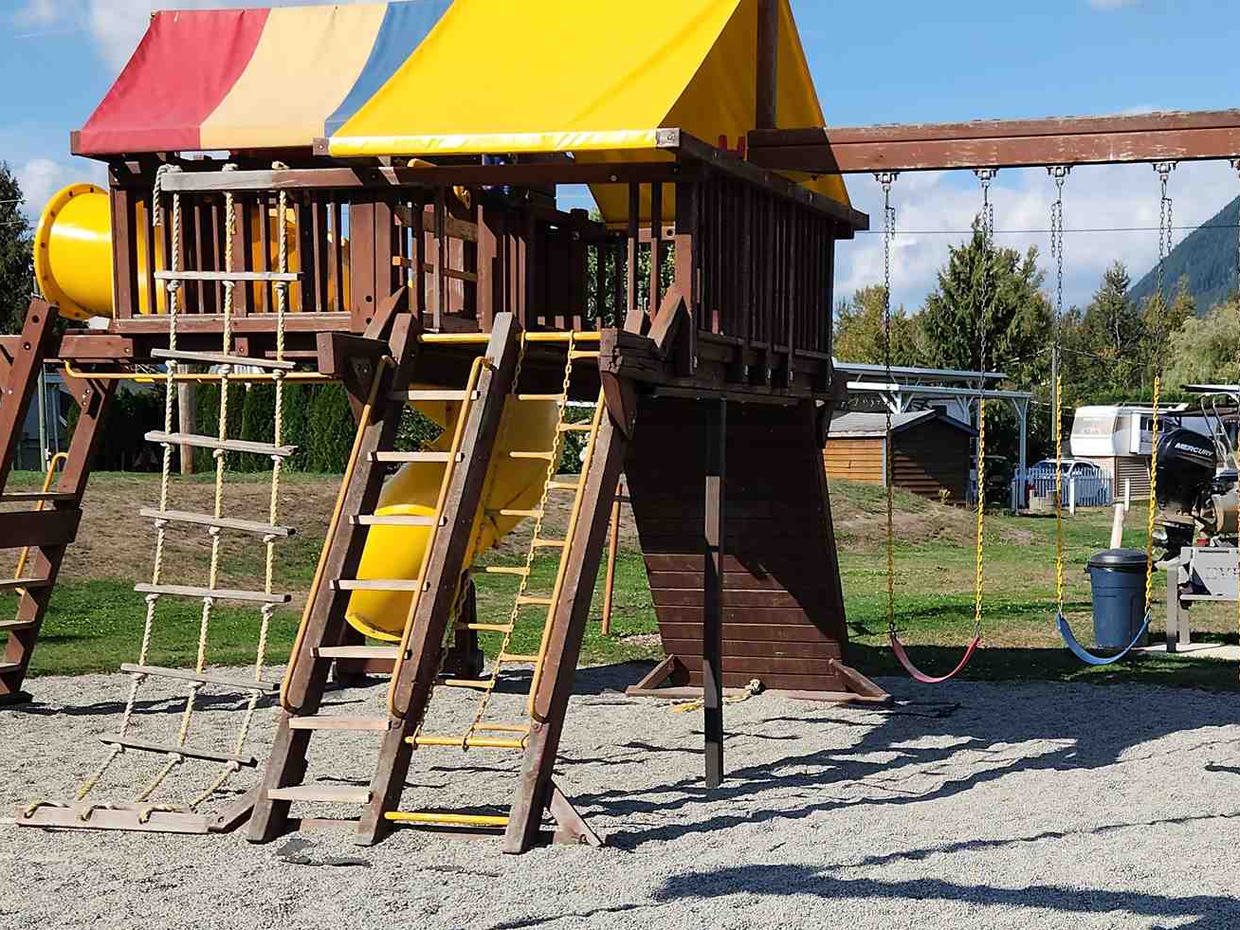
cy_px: 607
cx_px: 864
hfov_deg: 35.1
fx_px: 1934
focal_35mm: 54
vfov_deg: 26.9
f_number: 1.8
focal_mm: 5.4
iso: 20
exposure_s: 1/1737
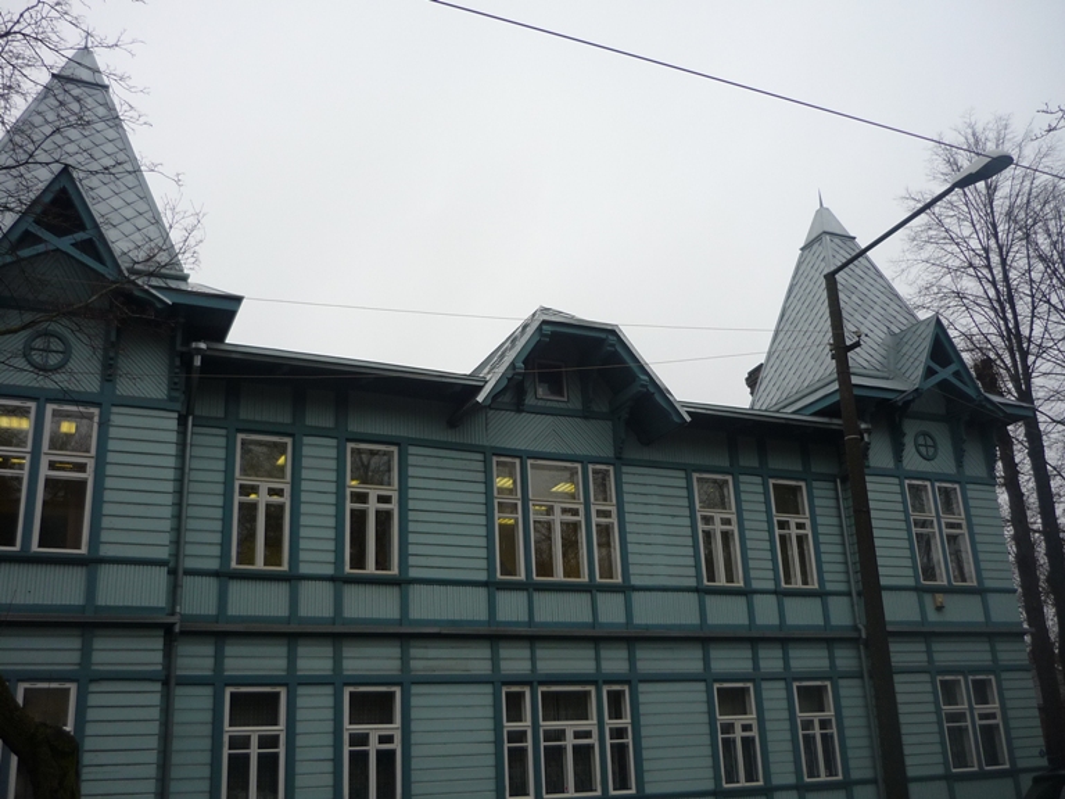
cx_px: 532
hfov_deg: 55.4
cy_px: 400
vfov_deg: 42.9
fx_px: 1015
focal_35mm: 33
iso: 100
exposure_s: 1/250
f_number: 2.8
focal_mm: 5.5
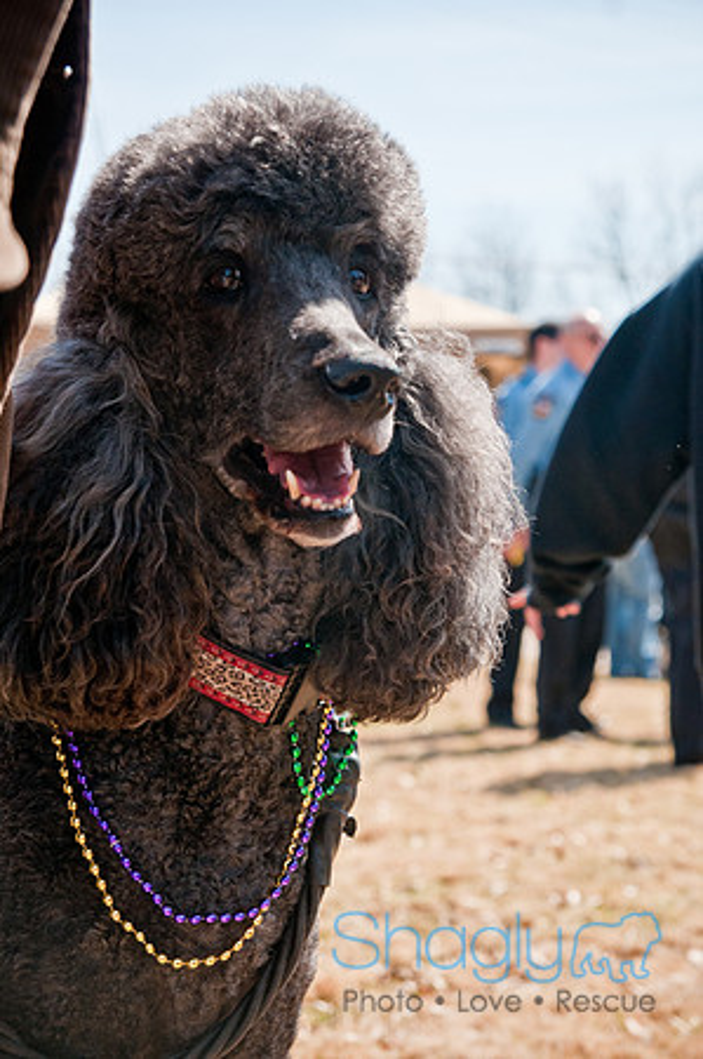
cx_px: 352
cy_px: 530
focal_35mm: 75
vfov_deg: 27.0
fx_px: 2202
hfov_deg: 18.1
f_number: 4.5
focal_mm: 50
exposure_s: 1/1600
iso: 400
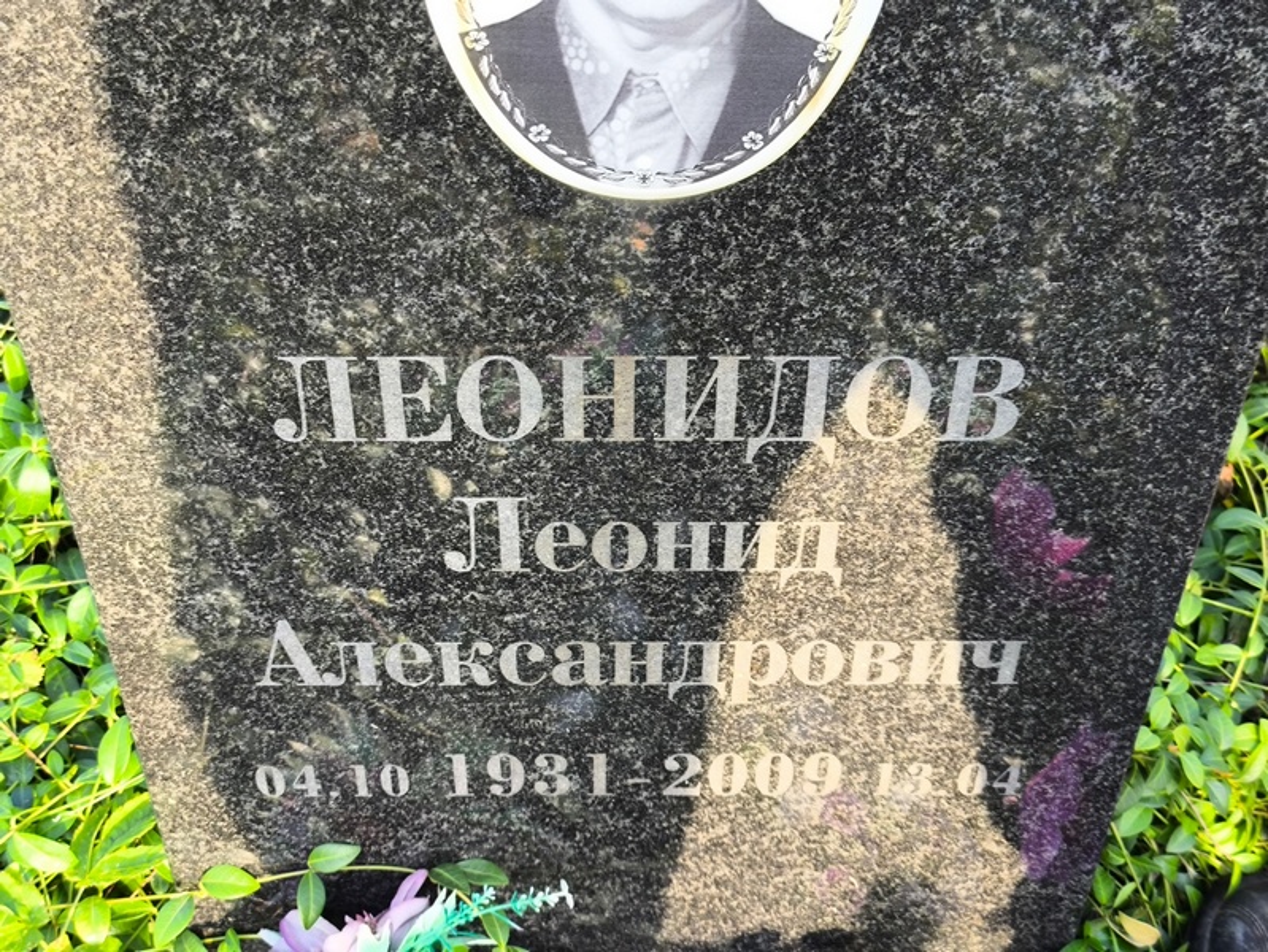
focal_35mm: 50
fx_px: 1832
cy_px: 476
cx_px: 634
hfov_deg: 38.2
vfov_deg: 29.1
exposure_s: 1/100
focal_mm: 4.71
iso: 64
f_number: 1.7
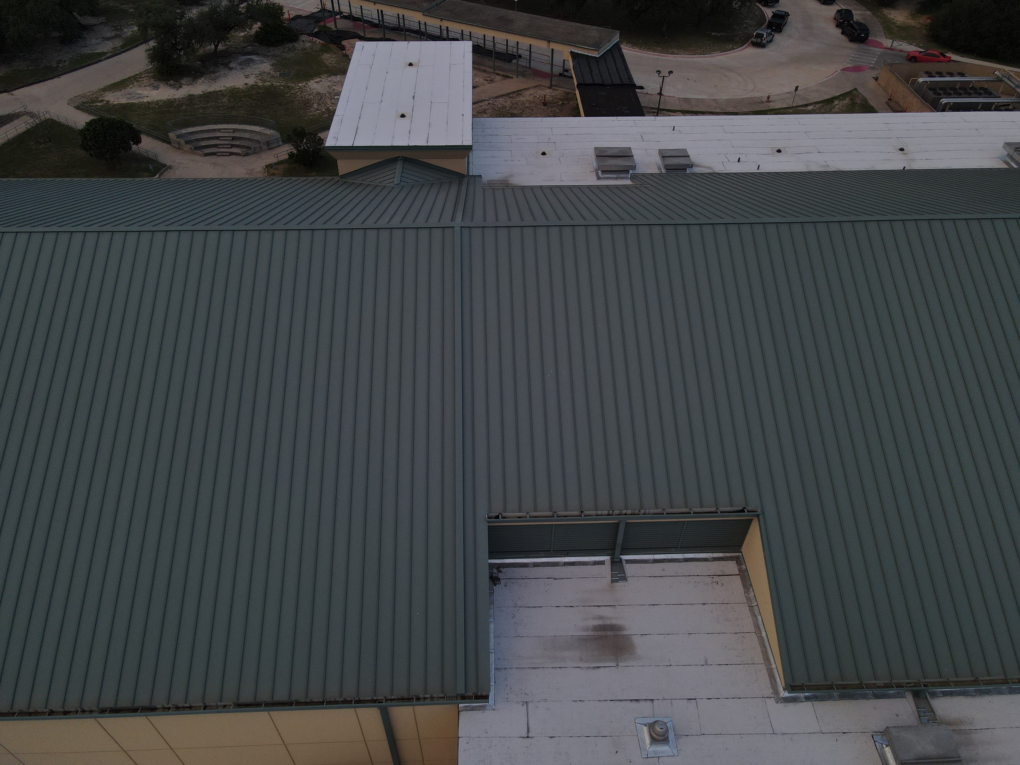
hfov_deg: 71.6
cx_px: 510
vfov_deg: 56.8
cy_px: 382
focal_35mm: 24
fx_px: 707
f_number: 2.8
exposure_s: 1/200
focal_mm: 4.5
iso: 200
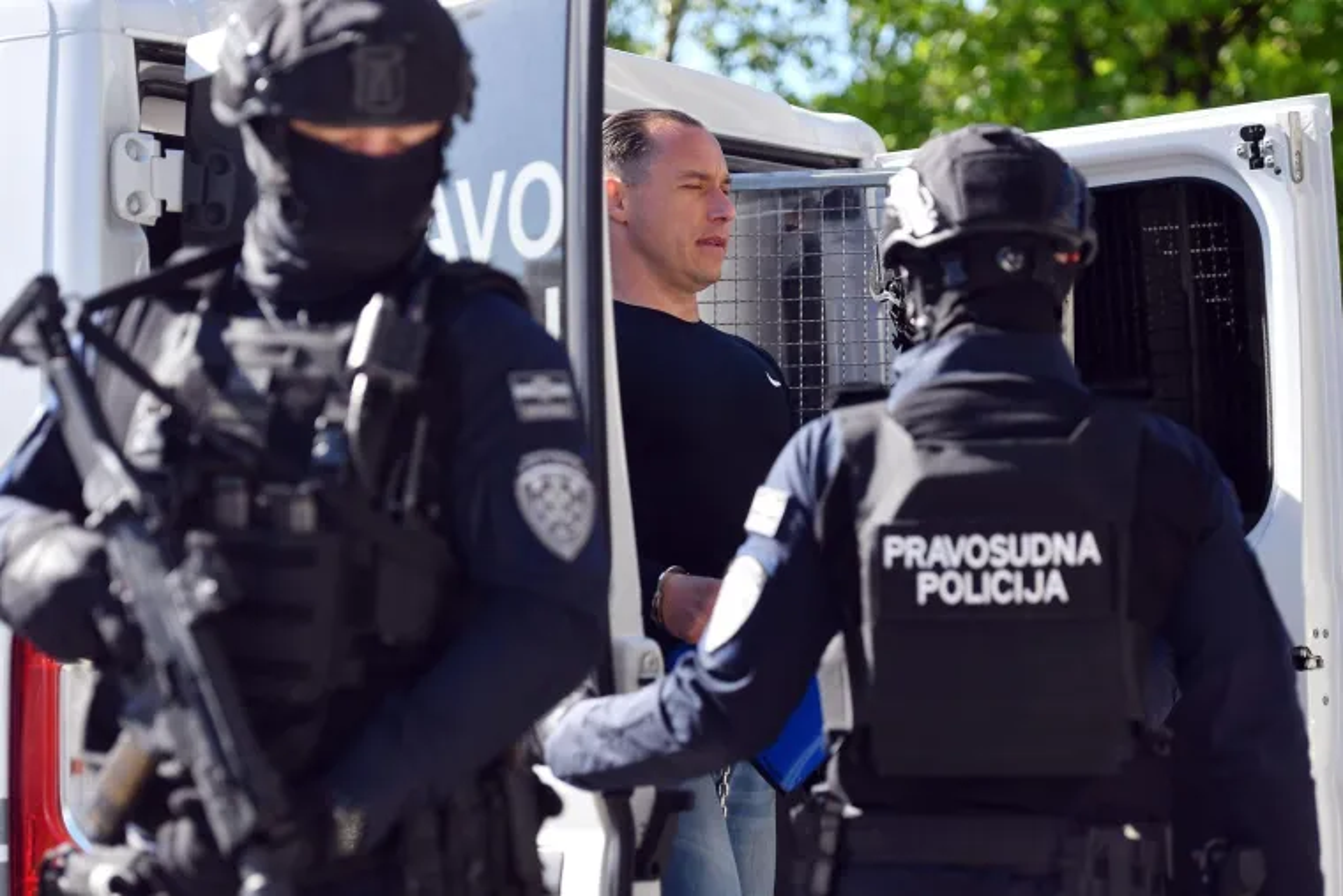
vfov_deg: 14.9
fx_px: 3433
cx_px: 672
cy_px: 448
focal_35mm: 92
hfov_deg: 22.1
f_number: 5
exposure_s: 1/1000
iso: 200
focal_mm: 92
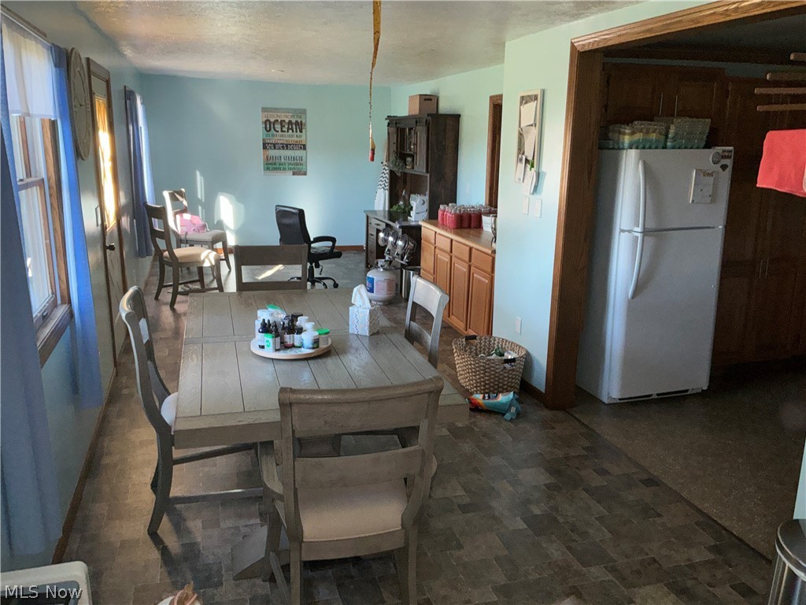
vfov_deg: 49.7
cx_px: 403
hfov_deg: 63.4
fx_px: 652
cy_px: 302
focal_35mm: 28
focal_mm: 3
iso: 64
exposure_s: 1/60
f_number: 1.8
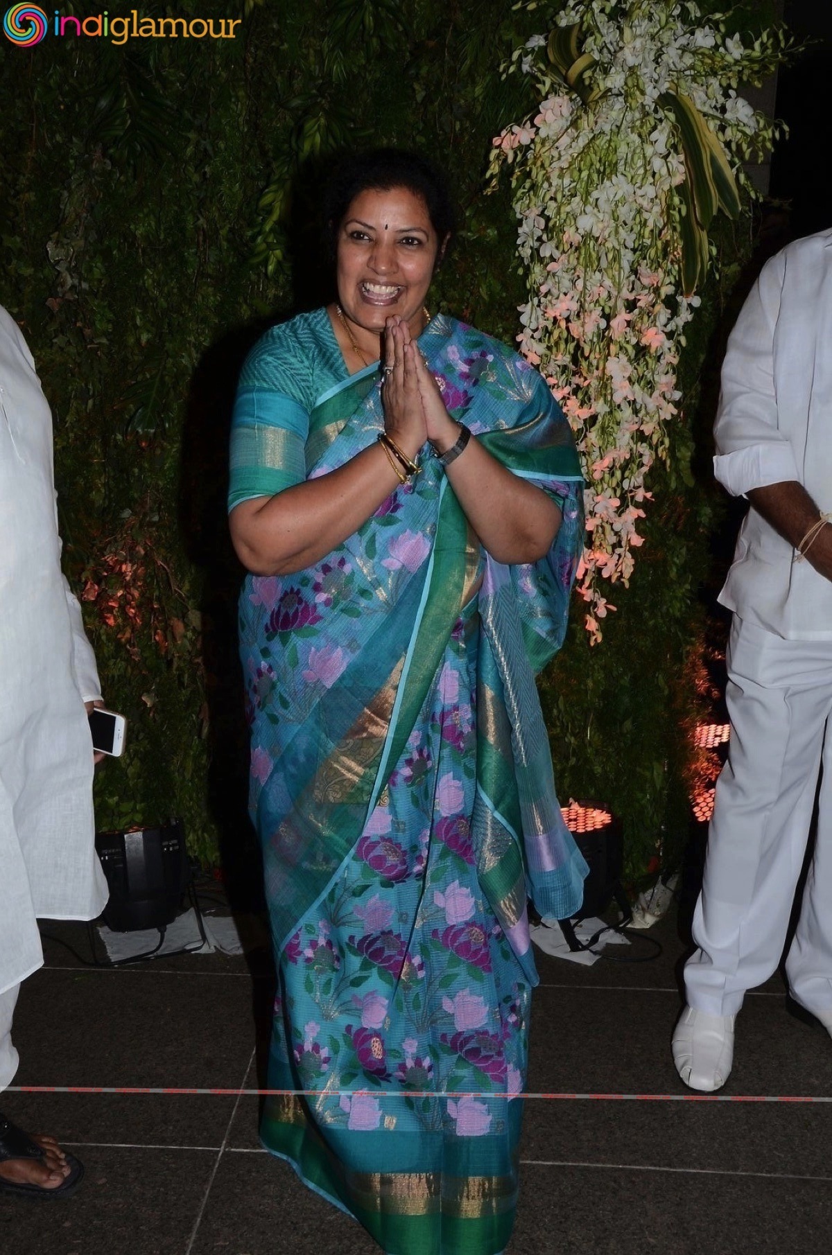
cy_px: 628
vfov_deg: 51.4
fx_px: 1305
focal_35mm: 38
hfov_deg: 35.4
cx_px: 416
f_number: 10
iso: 500
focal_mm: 25
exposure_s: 1/125
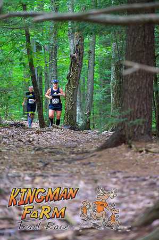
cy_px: 120
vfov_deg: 10.3
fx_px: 1328
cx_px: 80
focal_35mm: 200
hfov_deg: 6.9
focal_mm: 200
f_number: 4
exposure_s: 1/250
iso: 8000
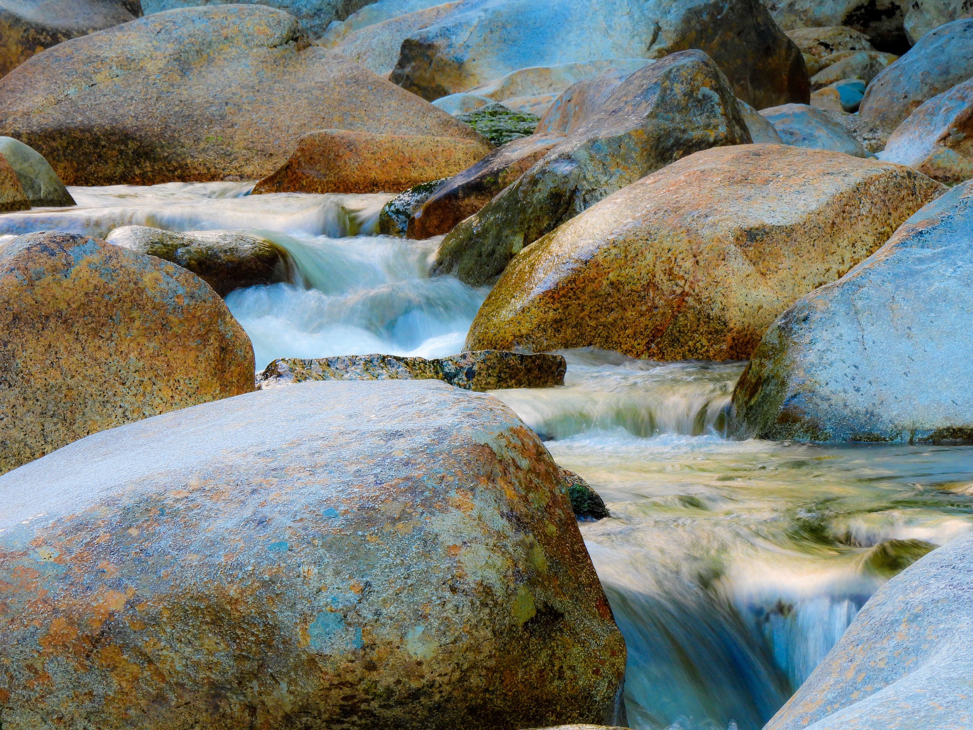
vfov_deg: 6.2
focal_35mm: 240
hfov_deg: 8.2
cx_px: 486
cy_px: 365
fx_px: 6746
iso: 110
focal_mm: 42.8
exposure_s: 1/6
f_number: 8
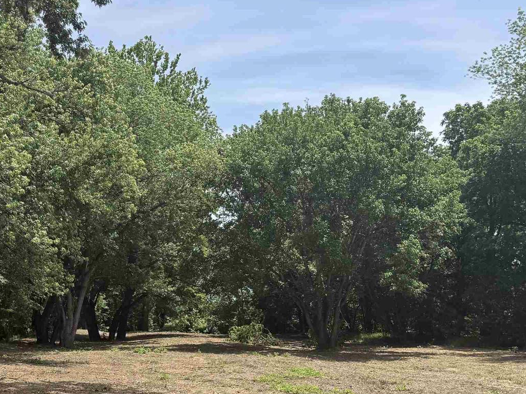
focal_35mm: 48
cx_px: 187
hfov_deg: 39.3
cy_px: 209
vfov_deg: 30.3
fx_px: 729
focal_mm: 6.76
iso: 80
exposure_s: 1/2232
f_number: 1.78
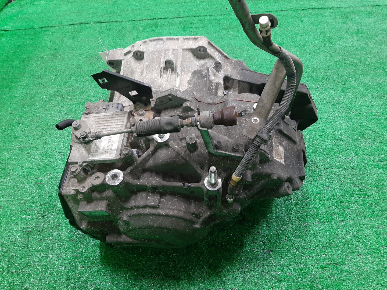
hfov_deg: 67.3
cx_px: 194
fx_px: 291
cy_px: 145
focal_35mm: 26
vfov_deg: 53.1
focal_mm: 3.93
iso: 168
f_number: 1.7
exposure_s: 1/50
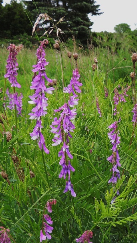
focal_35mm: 43
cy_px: 137
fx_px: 278
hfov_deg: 27.2
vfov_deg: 47.3
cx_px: 107
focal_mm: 4.3
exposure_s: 1/125
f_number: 3
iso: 100
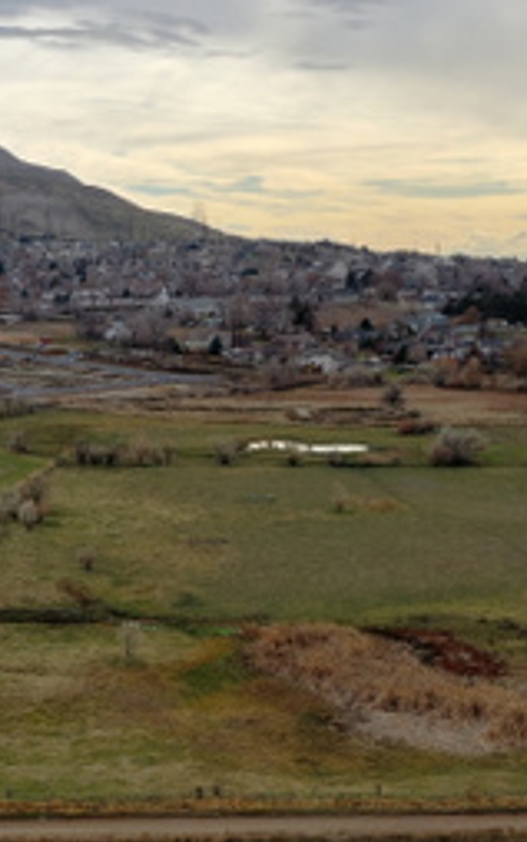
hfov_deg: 18.1
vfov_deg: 28.4
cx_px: 345
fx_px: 1653
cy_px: 565
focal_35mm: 72
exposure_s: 1/320
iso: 100
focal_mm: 10.26
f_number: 5
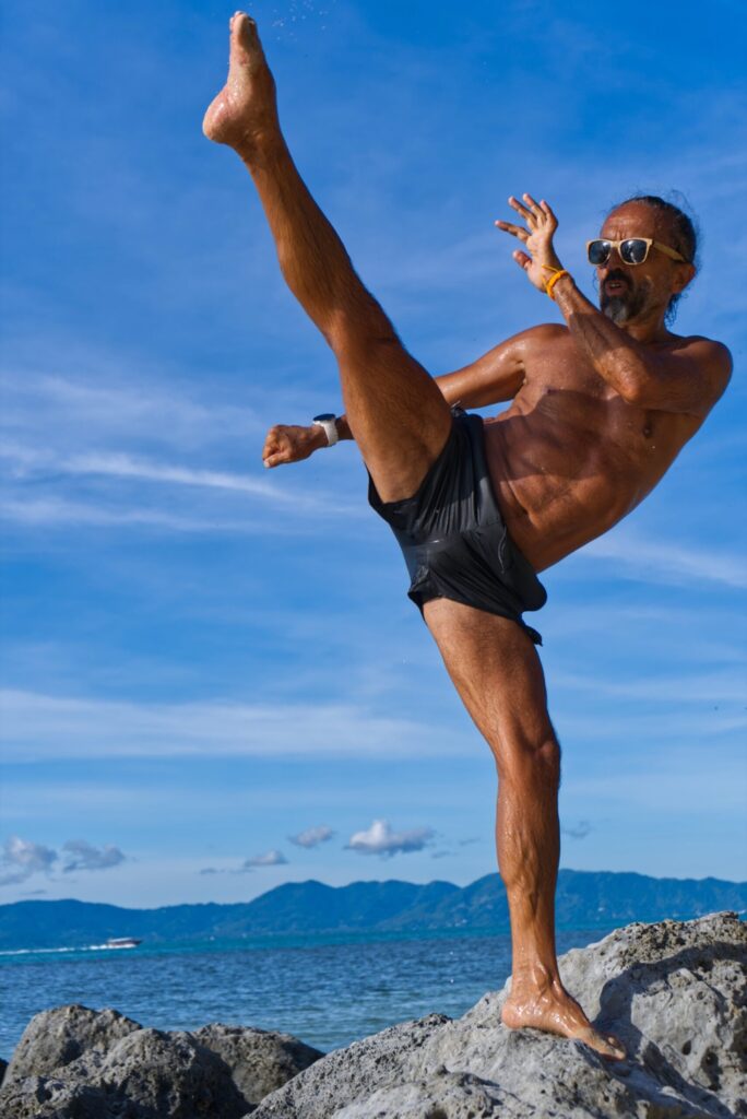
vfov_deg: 41.9
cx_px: 374
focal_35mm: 47
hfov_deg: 28.7
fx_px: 1461
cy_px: 560
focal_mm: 47
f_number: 5.6
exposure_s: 1/800
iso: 100
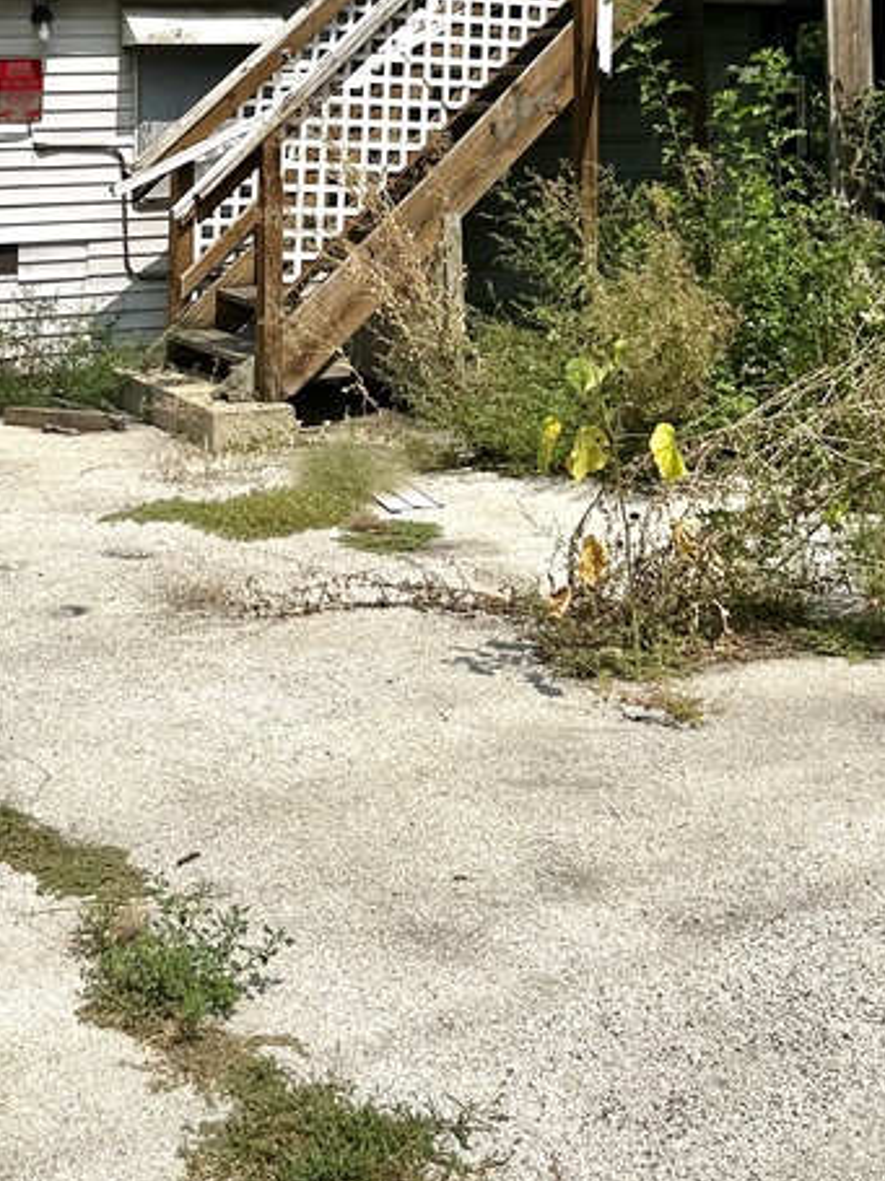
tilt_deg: +3.1
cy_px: -18
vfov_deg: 31.1
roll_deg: +0.0
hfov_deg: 25.6
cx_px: 343
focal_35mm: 57
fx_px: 1944
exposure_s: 1/8197
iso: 80
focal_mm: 6.86
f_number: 1.78
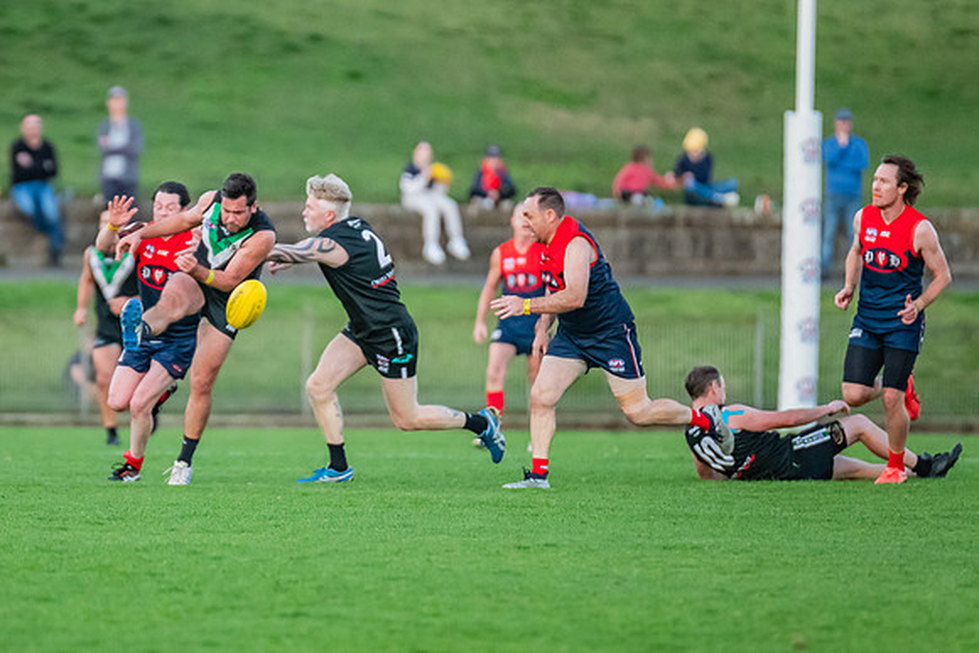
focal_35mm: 557
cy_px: 263
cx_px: 266
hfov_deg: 3.7
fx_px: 15163
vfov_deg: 2.5
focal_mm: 300
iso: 3200
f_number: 2.8
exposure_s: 1/1600
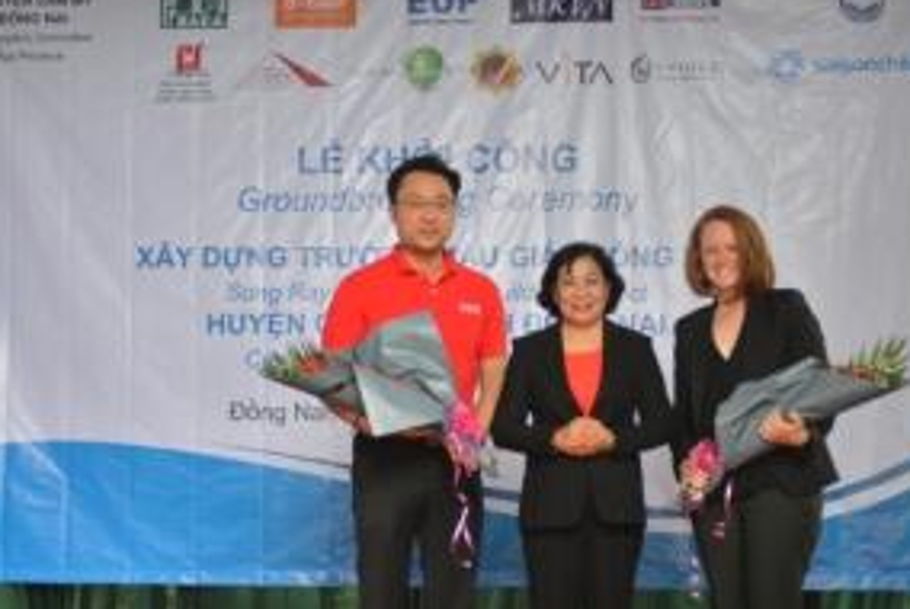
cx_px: 442
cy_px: 357
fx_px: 1797
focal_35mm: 71
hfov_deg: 28.4
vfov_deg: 19.2
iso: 320
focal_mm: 45
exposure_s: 1/250
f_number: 2.8
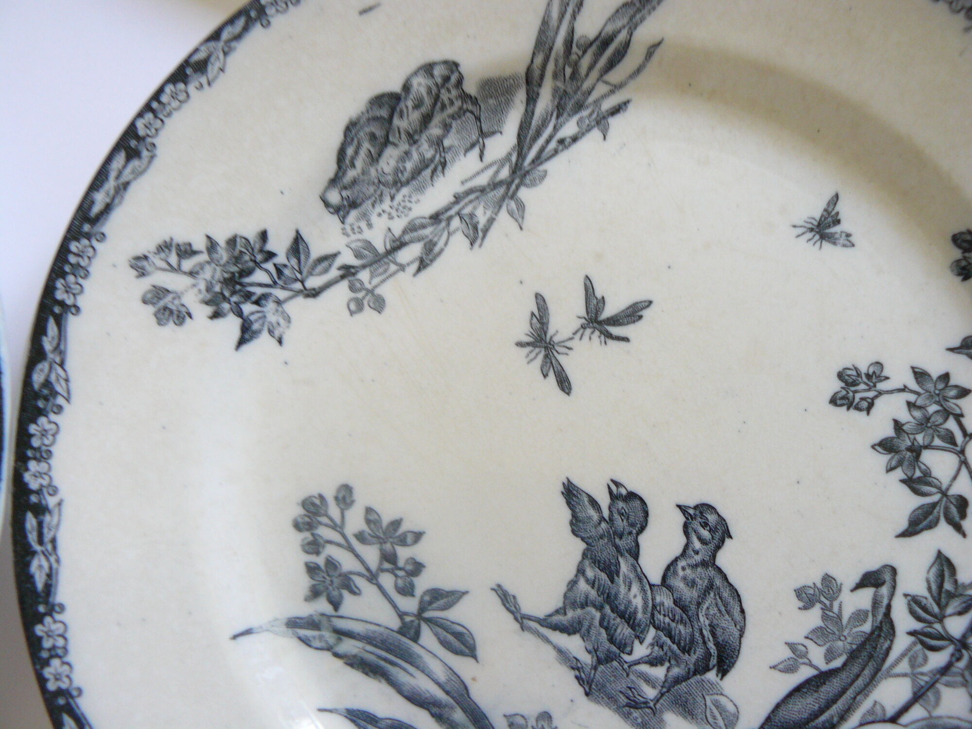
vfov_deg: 39.7
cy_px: 364
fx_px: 1011
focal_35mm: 36
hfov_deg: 51.4
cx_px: 486
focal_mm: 6
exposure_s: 1/10
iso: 200
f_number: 2.8
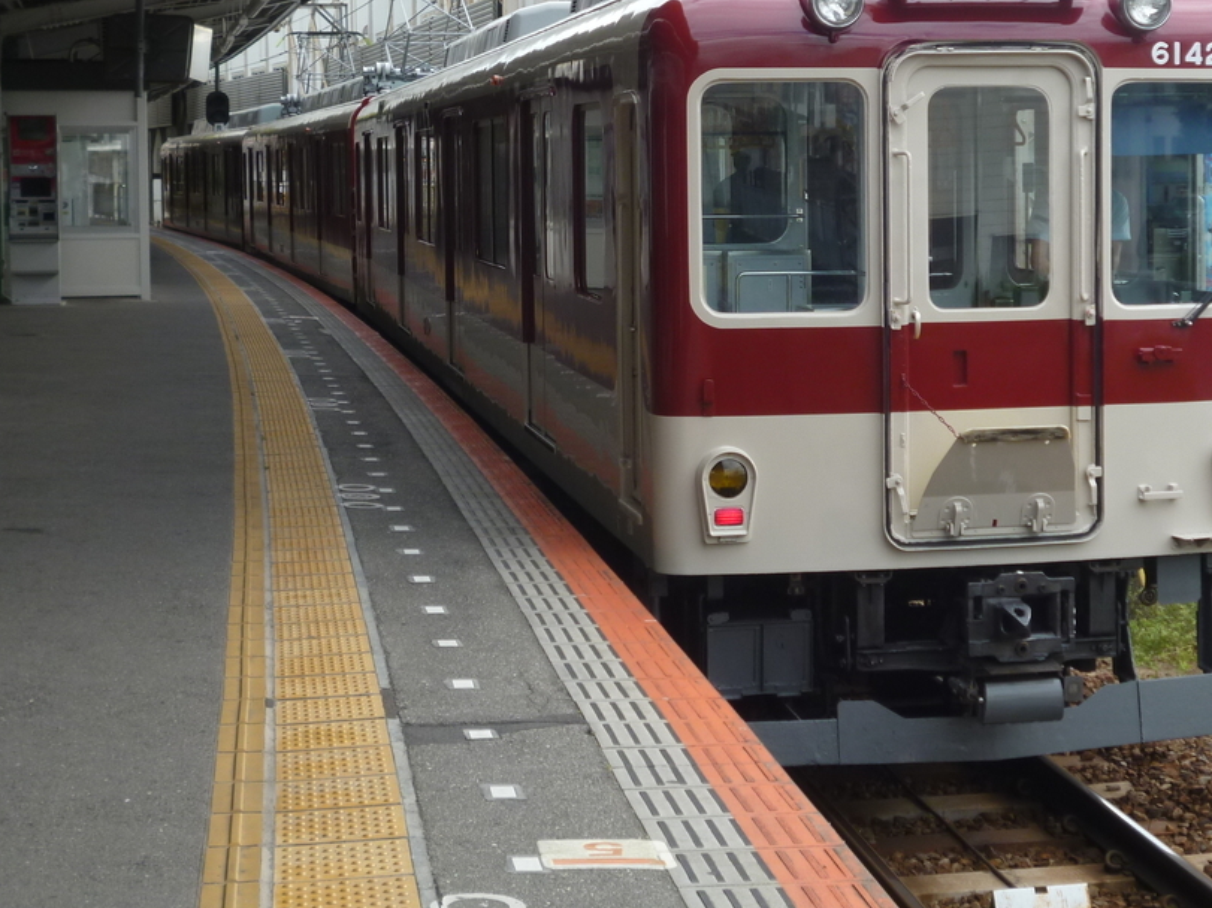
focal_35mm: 71
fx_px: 2486
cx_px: 808
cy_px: 296
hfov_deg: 27.2
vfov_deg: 20.6
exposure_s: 1/200
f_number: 4
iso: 100
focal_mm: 8.6
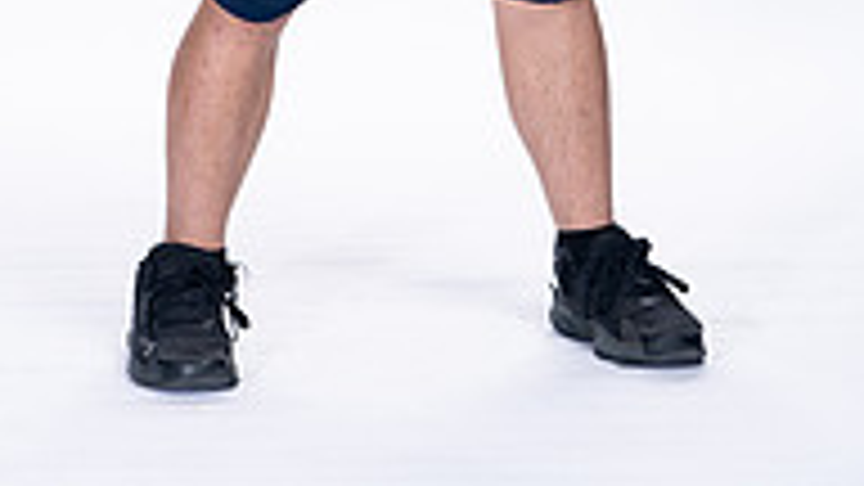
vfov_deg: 5.0
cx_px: 220
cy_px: -522
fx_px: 5498
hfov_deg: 9.0
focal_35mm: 240
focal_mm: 98
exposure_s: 1/250
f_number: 8
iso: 250
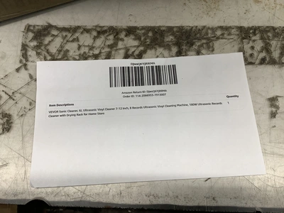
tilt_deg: -73.4
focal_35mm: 31
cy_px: 106
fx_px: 254
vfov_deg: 45.4
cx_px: 142
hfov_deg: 58.4
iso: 40
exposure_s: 1/120
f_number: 2.4
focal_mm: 3.3
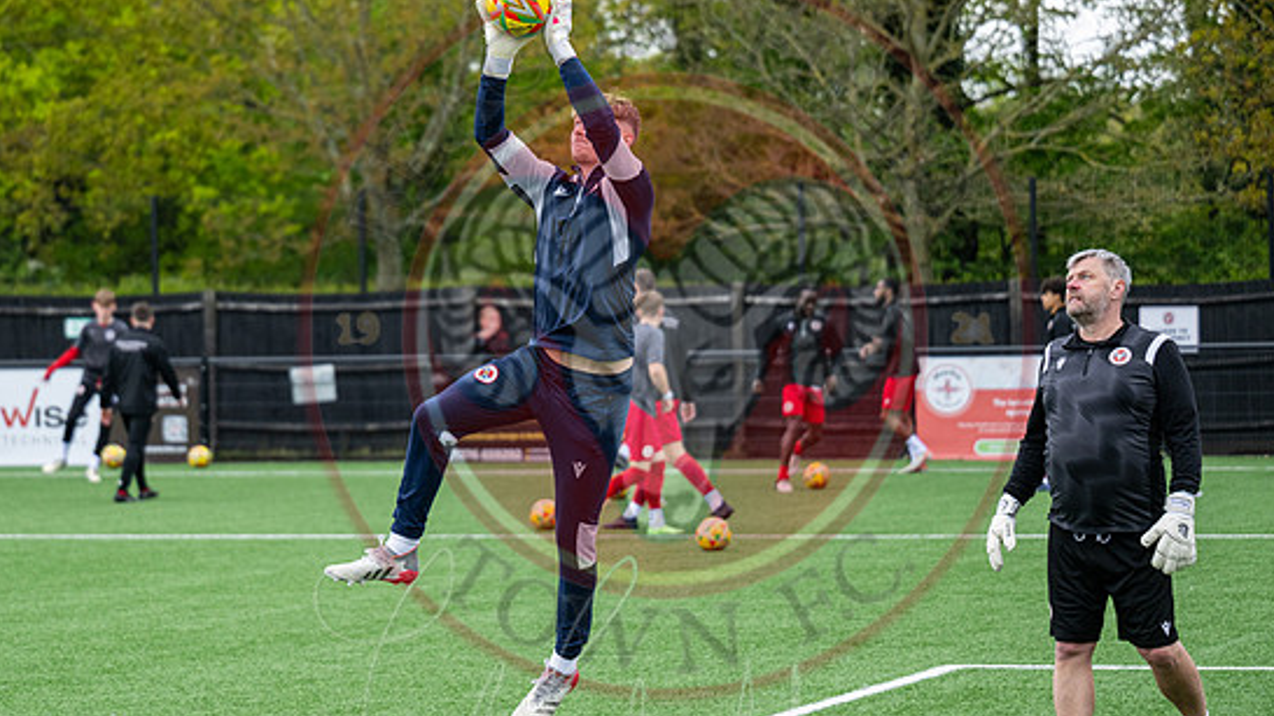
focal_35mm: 141
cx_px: 466
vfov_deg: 8.6
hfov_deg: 15.2
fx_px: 4763
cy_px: 310
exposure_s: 1/1250
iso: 400
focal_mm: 98
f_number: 2.8
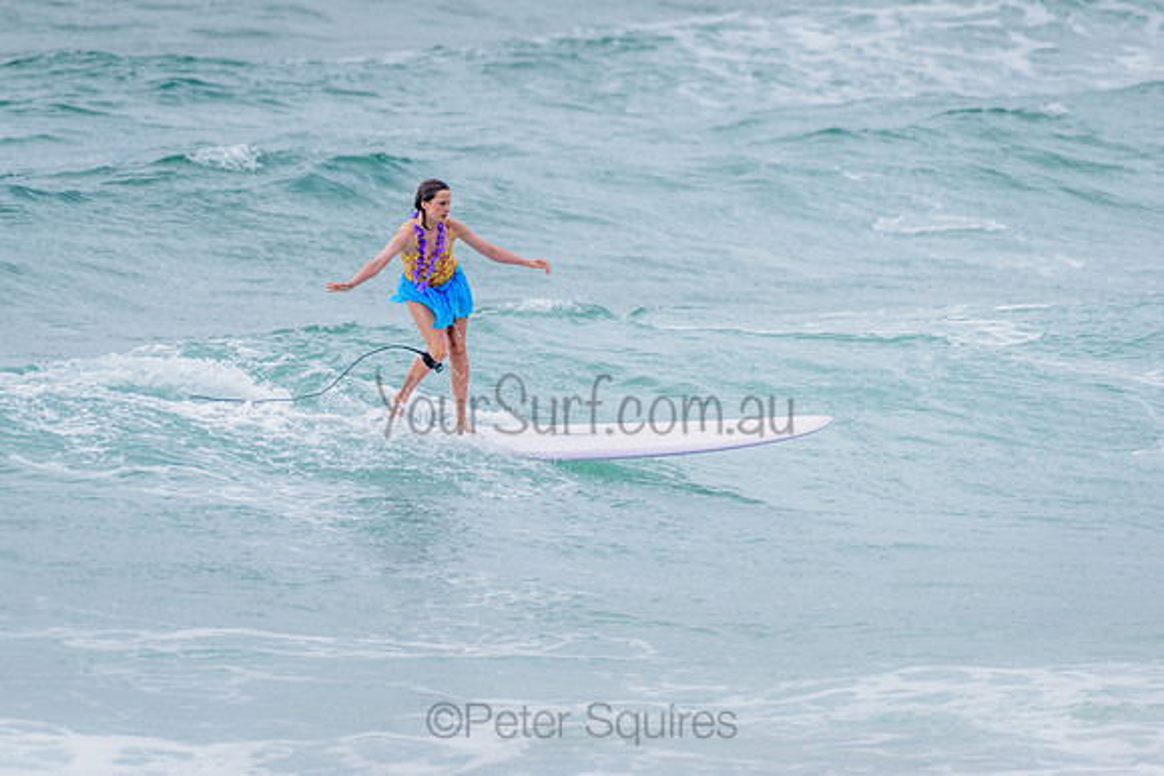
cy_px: 338
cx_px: 450
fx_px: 19825
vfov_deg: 2.2
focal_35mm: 613
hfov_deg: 3.4
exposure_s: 1/2000
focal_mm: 500
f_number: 5.6
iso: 720
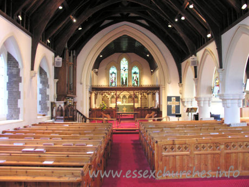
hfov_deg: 52.6
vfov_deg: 40.7
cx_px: 124
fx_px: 252
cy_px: 94
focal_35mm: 35
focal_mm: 8.9
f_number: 2.8
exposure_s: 1/3.7
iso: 168
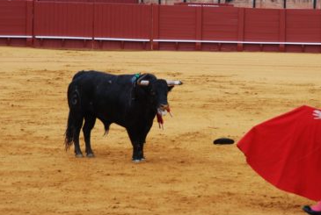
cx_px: 218
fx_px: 1689
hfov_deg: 10.8
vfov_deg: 7.3
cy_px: 91
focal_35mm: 189
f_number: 5
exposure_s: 1/200
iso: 400
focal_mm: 92
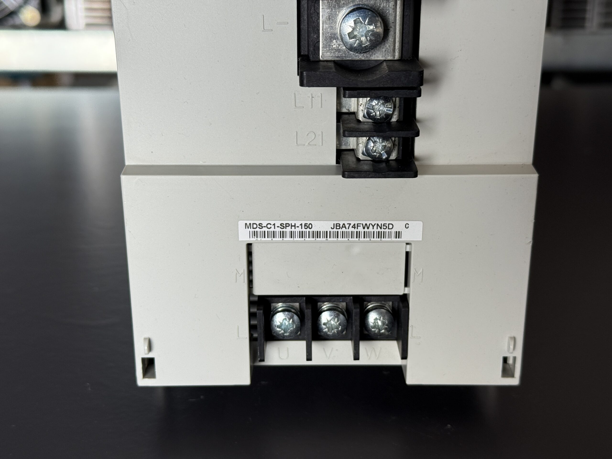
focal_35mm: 48
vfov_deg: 30.3
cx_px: 306
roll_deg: -0.9
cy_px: 230
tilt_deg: -19.9
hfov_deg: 39.7
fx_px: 849
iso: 80
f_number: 1.78
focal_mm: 6.76
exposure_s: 1/298
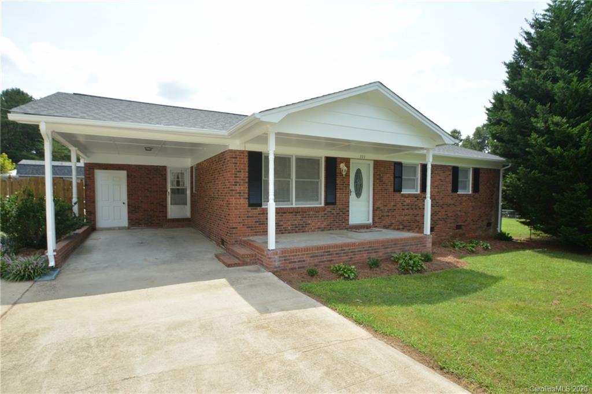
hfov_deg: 92.5
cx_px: 296
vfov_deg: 69.6
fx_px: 284
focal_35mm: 17
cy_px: 197
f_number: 9
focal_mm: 11.5
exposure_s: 1/320
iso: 320
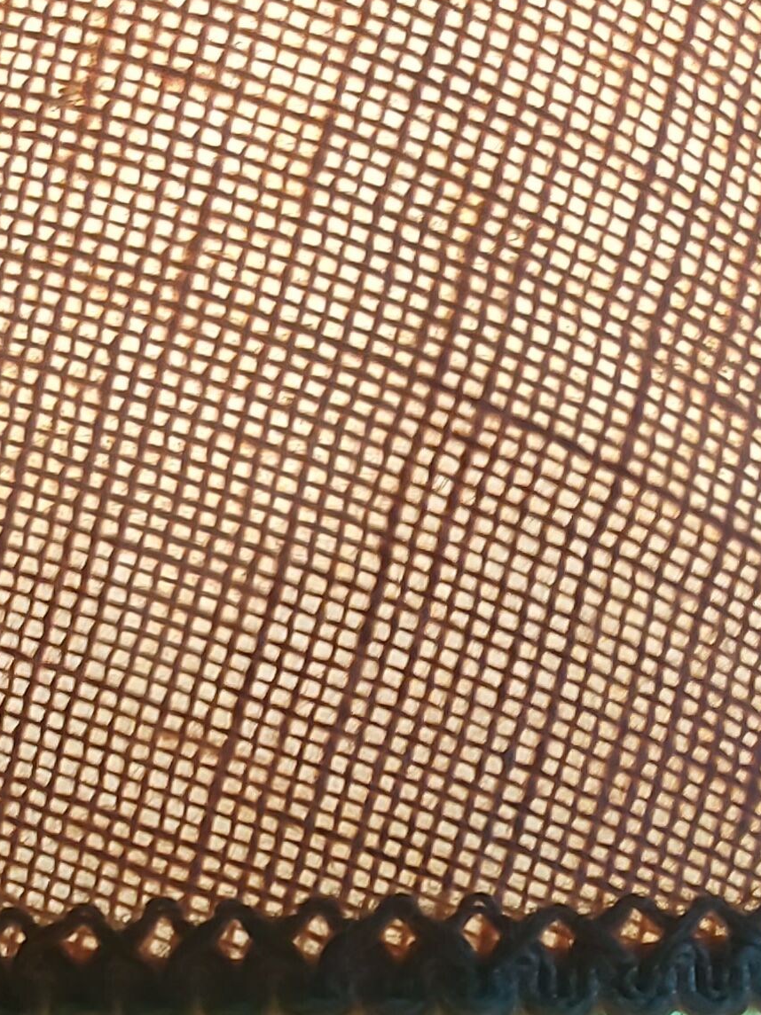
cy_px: 1377
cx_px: 206
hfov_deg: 15.2
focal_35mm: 97
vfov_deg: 18.6
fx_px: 2843
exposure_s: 1/50
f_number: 1.8
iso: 100
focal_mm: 5.23
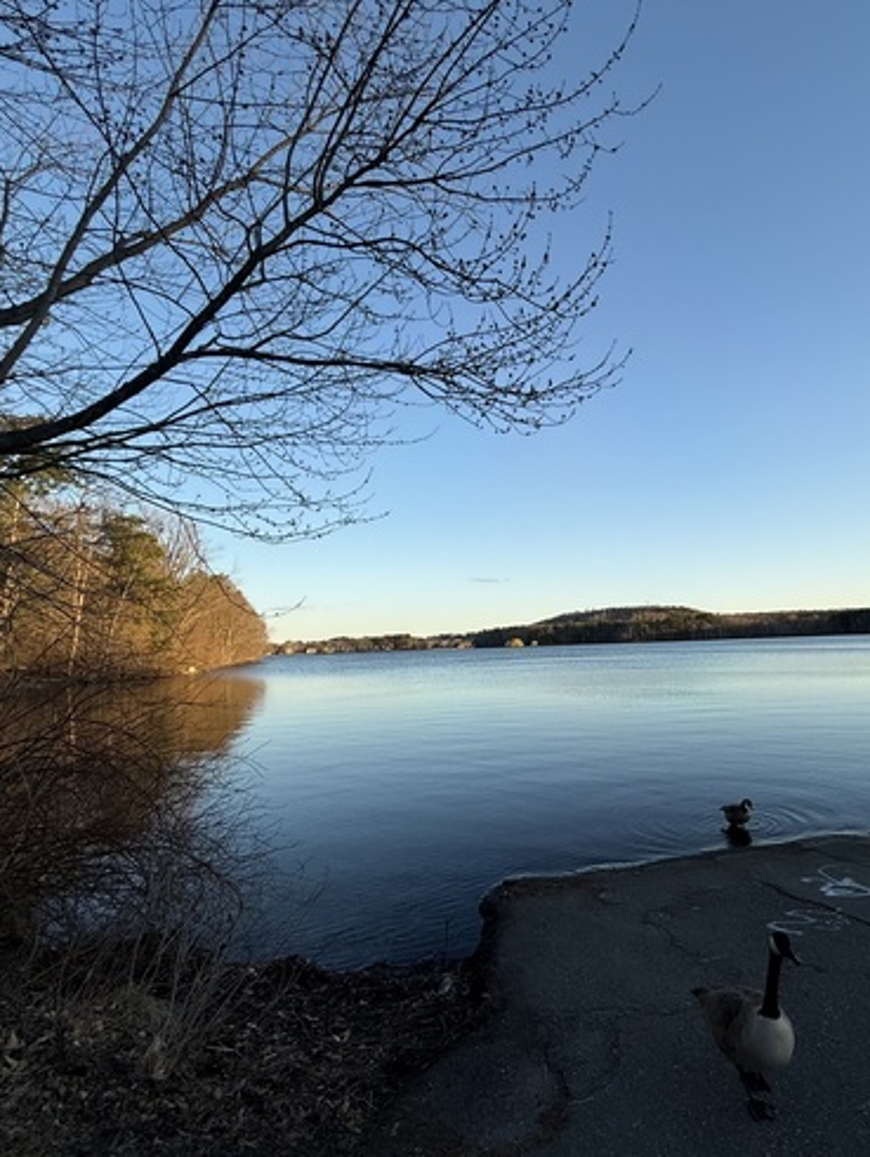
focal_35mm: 19
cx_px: 567
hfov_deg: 67.2
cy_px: 580
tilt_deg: +6.4
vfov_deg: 84.6
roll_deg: +2.0
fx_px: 636
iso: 50
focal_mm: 2.22
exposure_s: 1/789
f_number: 2.2
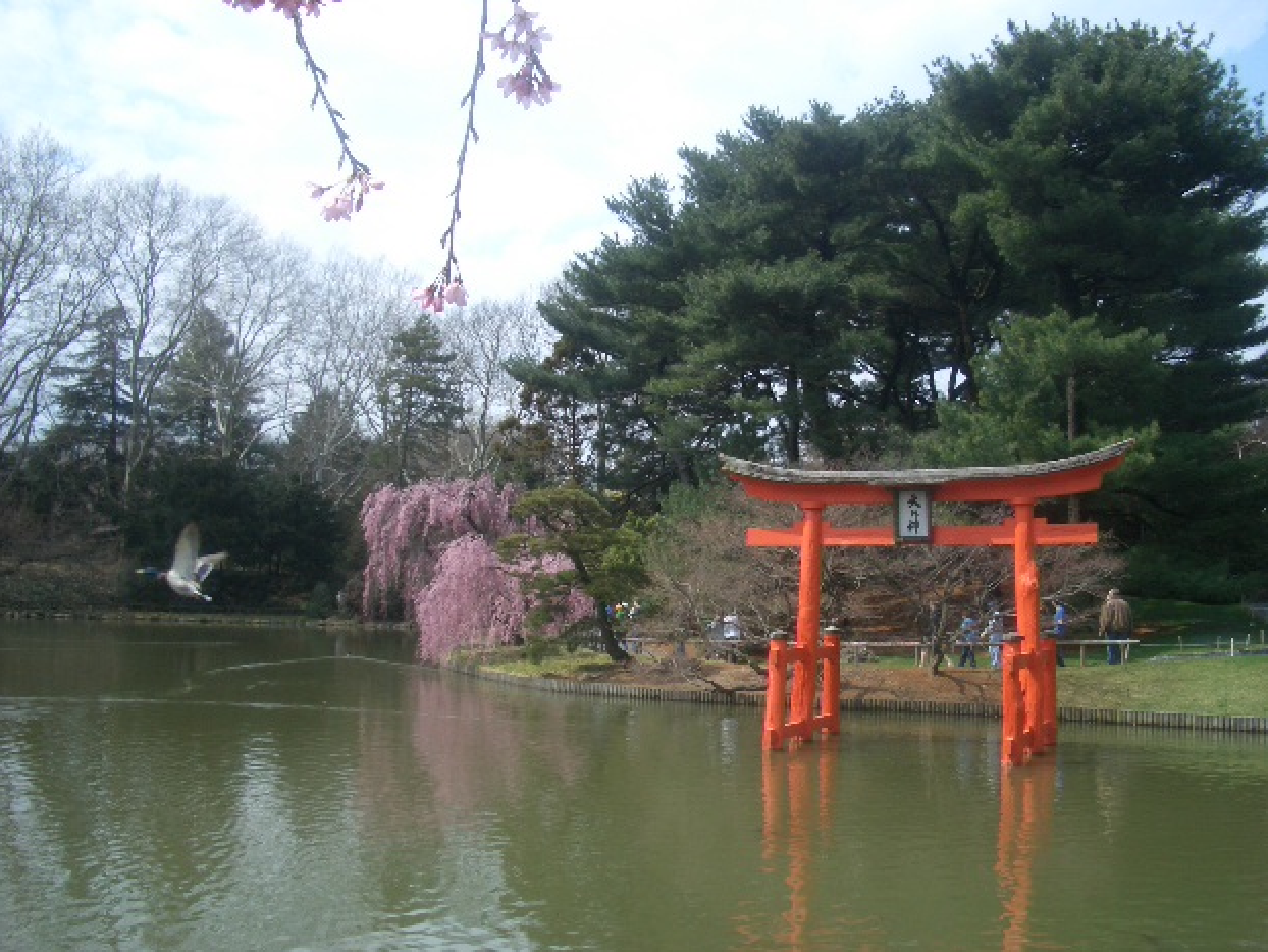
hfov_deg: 51.3
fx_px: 1319
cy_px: 473
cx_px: 640
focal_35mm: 36
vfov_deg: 39.7
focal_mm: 5.8
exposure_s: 1/400
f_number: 4.3
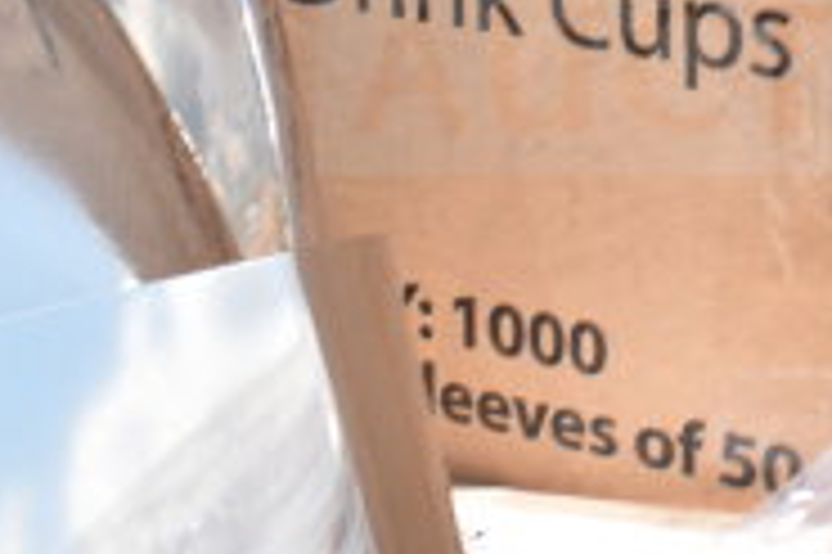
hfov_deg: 18.3
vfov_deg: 12.1
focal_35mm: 109
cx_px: 819
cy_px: -182
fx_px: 2517
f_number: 7.1
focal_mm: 22
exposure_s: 1/320
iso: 200
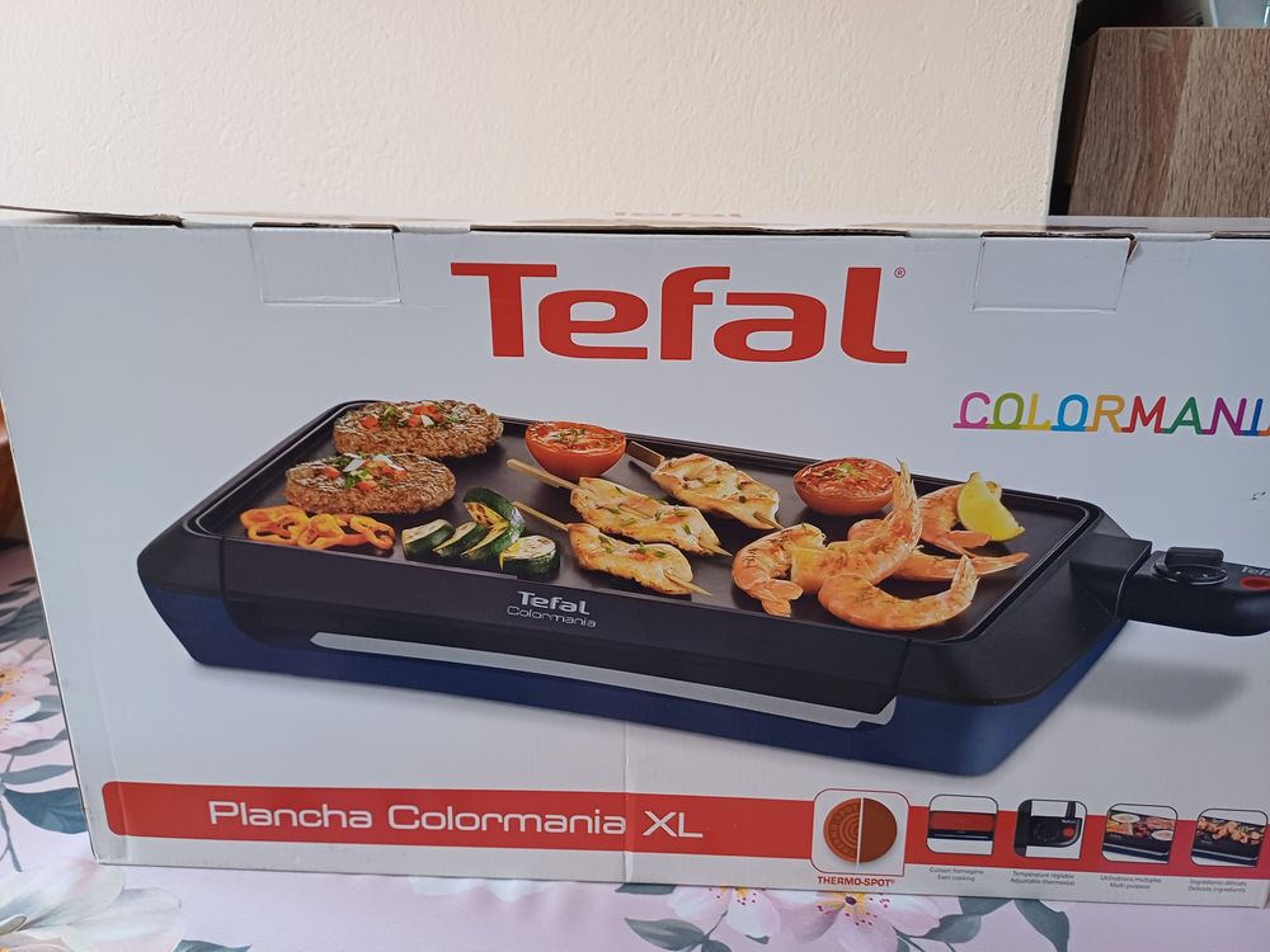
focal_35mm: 25
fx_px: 917
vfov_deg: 54.9
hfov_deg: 69.4
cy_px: 476
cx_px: 635
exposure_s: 1/50
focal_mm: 4.65
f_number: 1.8
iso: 320
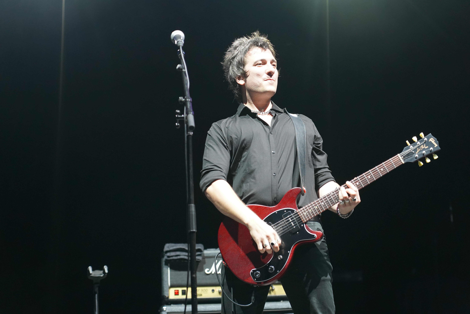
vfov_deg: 13.0
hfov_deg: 19.5
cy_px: 157
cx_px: 235
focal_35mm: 105
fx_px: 1371
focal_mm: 105
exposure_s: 1/160
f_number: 4
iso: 3200
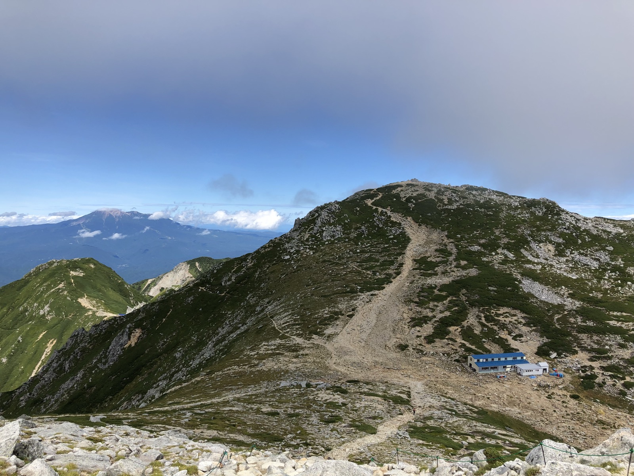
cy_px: 238
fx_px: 513
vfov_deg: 49.7
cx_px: 317
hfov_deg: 63.4
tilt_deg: -2.5
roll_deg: -0.1
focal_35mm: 28
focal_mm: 3.99
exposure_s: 1/2088
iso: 20
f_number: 1.8
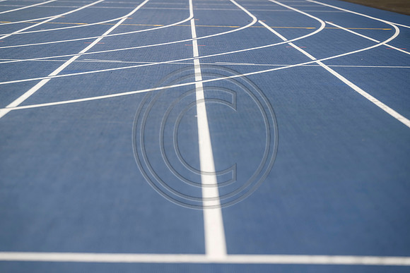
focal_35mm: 130
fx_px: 1481
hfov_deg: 15.8
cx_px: 205
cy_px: 136
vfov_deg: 10.6
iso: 200
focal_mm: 130
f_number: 4
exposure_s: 1/400
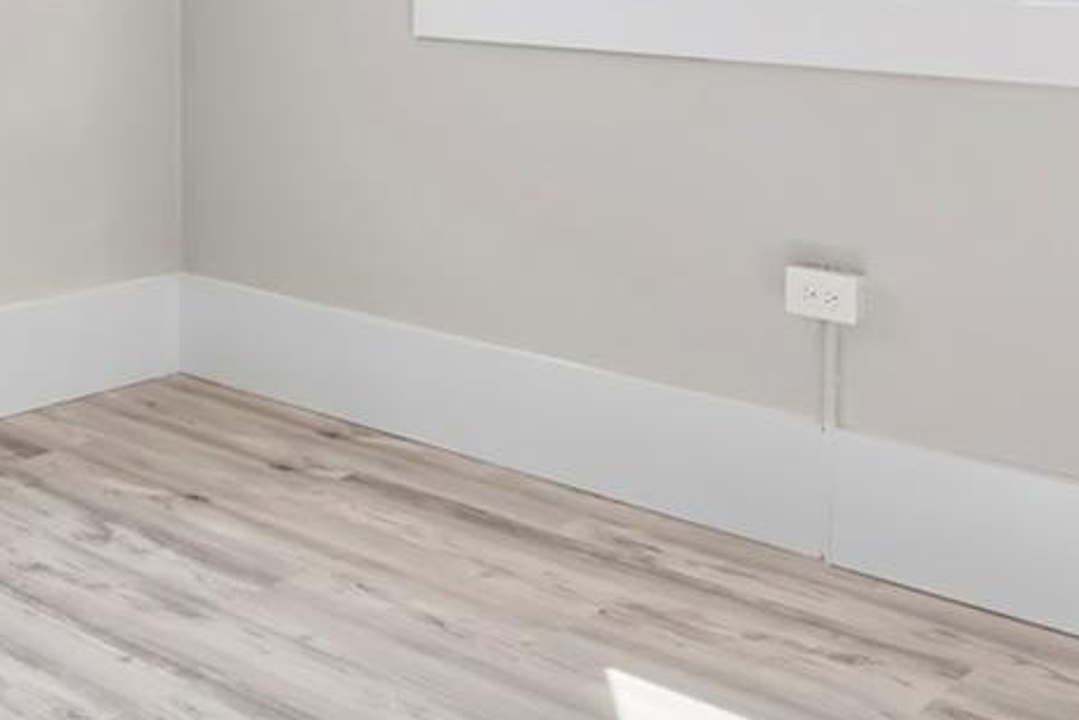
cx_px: 179
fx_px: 1679
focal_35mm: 56
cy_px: -14
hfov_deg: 34.3
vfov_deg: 23.1
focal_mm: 16
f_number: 8
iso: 500
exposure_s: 1/160
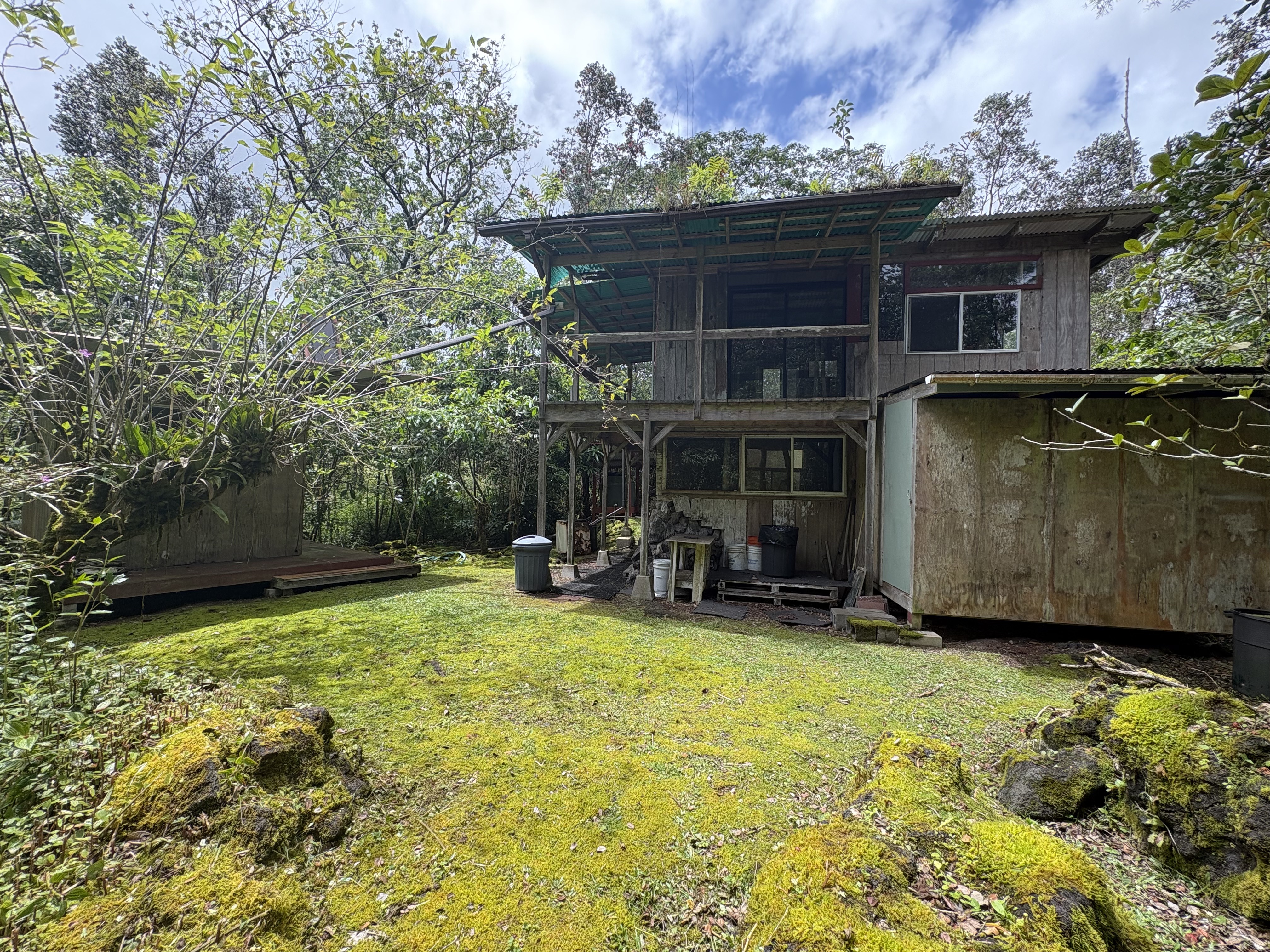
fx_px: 514
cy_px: 476
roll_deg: -1.5
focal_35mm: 14
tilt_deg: +0.1
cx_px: 635
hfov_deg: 102.1
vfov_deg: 85.7
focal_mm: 2.22
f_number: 2.2
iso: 40
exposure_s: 1/364
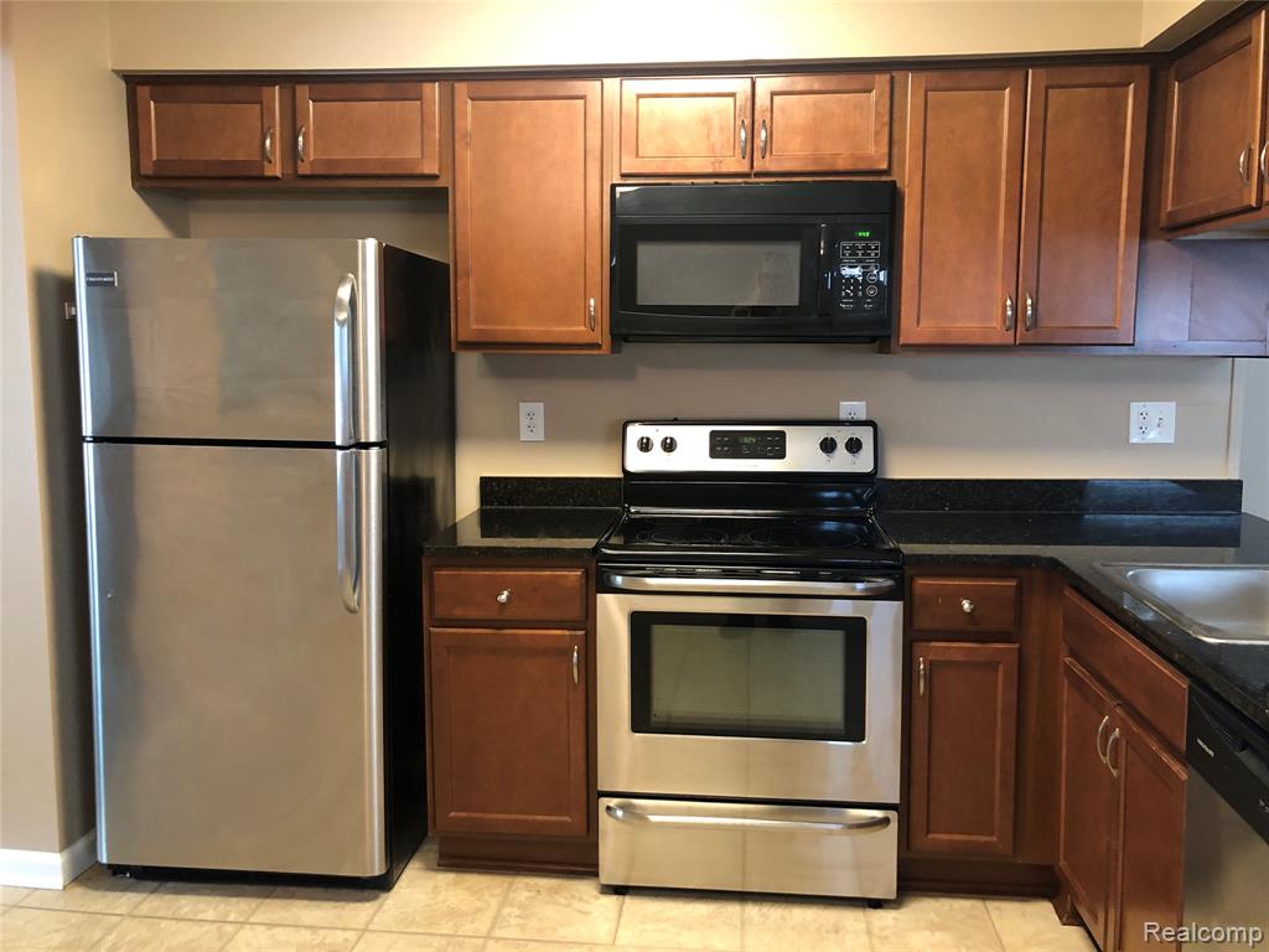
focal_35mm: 28
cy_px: 476
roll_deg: +0.4
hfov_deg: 63.4
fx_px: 1026
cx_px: 634
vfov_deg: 49.7
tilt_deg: -6.7
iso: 64
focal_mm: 3.99
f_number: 1.8
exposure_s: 1/15
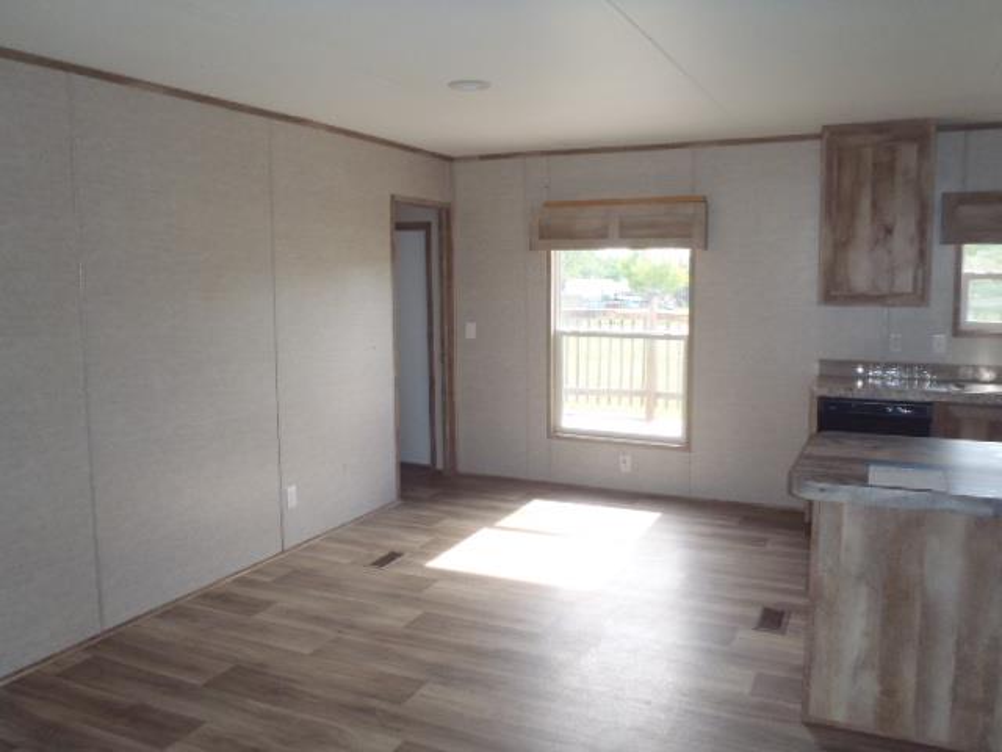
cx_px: 501
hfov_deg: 63.4
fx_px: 810
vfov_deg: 49.7
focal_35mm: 28
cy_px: 376
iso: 250
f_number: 3.9
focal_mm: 5
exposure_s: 1/100
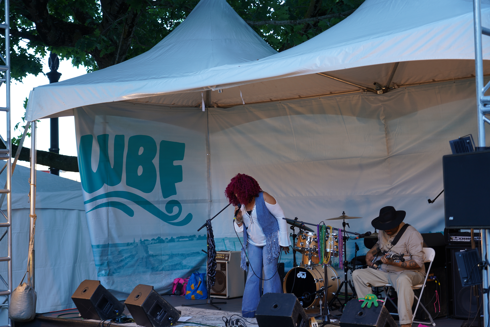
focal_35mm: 59
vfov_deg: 23.0
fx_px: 803
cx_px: 245
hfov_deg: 33.9
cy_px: 164
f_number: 4
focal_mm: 59
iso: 100
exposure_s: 1/60
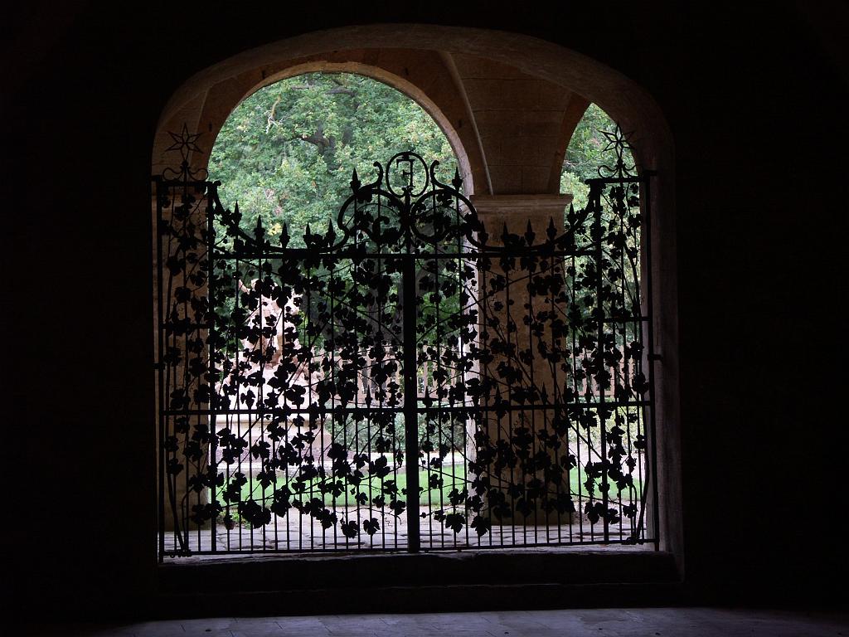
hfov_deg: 17.4
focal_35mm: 113
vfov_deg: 13.1
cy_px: 318
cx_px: 424
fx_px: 2771
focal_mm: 28.8
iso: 100
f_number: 3.5
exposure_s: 1/80
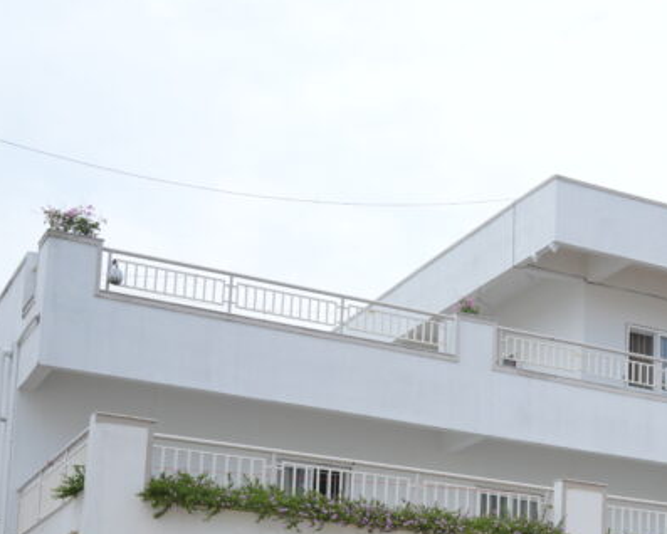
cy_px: 550
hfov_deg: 24.0
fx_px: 1500
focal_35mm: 76
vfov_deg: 19.5
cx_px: 662
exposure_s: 1/350
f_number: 8
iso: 200
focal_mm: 31.4
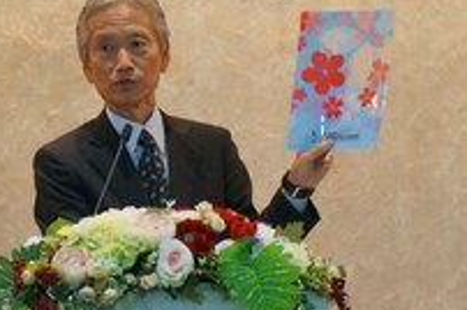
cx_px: 136
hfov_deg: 8.7
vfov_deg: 5.8
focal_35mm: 238
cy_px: 186
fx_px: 3082
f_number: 5.6
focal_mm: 50
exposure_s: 1/80
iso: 3200
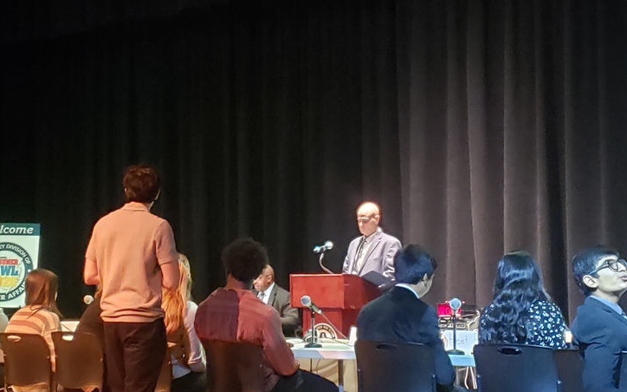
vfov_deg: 32.7
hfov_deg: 49.8
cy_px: 209
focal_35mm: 39
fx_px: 666
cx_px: 226
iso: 800
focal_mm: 4.3
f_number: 1.5
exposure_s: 1/40
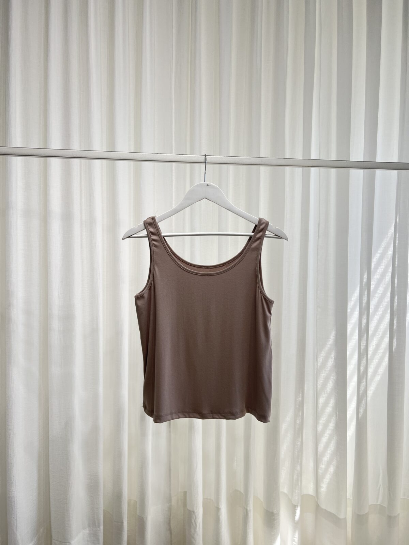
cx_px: 204
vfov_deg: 67.3
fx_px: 410
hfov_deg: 53.1
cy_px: 272
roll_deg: +0.0
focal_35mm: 26
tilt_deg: -2.3
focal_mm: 5.7
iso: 50
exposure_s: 1/137
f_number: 1.5
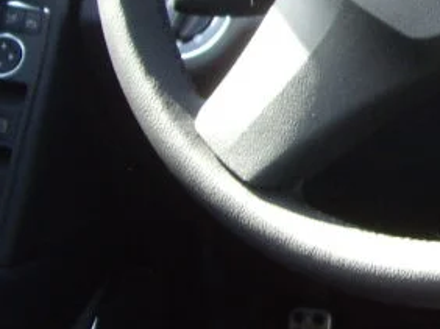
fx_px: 1753
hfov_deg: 13.1
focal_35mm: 138
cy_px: 83
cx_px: 749
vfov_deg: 10.7
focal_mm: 7.9
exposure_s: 1/60
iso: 100
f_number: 2.8
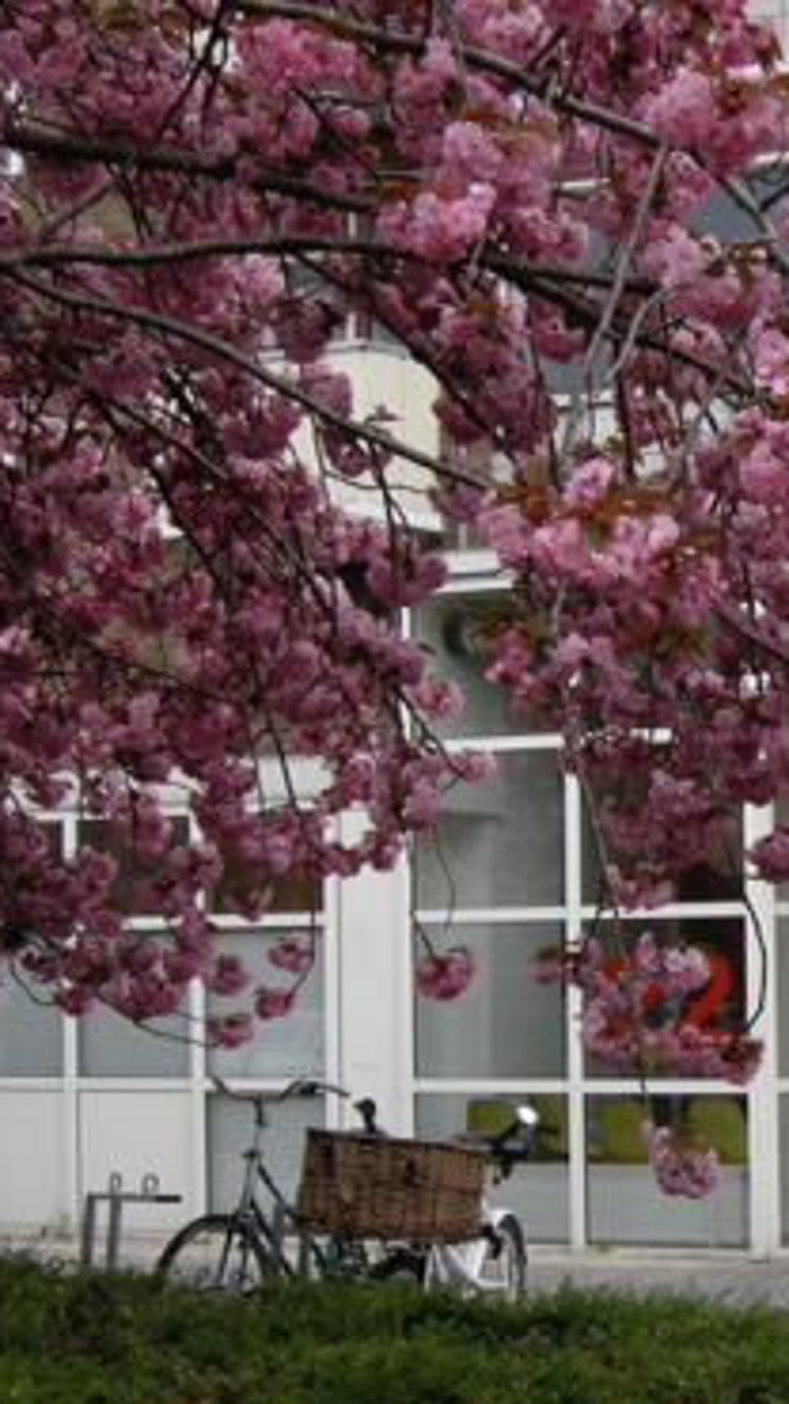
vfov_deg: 31.8
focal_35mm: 66
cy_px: 850
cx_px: 1073
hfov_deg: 17.0
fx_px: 2456
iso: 64
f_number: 4.3
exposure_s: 1/143
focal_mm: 7.5
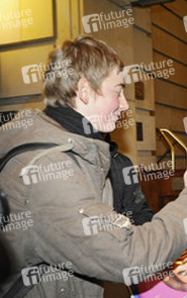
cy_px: 147
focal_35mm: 56
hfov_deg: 21.6
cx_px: 223
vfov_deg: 36.2
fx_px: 456
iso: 2000
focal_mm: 36
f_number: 6.3
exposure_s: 1/80
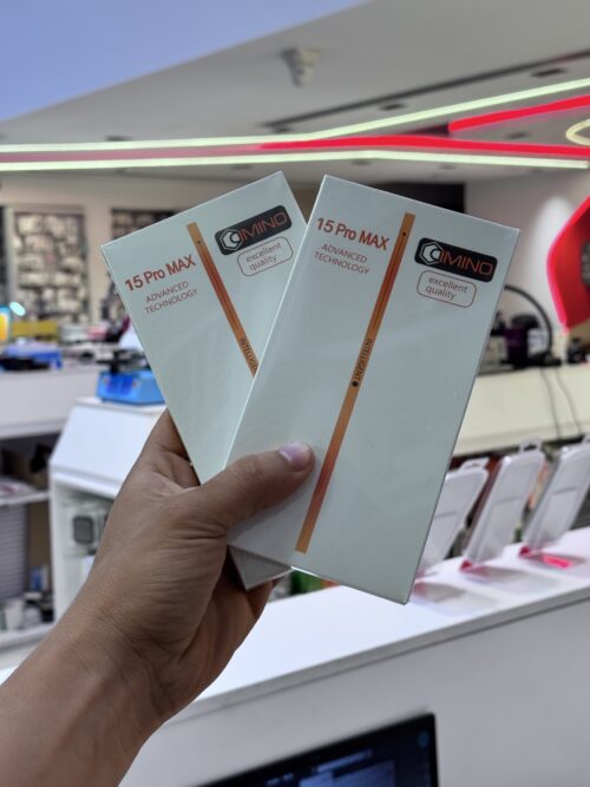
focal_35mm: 48
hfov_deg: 30.3
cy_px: 394
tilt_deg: -6.3
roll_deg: +1.0
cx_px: 295
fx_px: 1091
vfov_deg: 39.7
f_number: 1.78
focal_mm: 6.76
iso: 50
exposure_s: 1/121
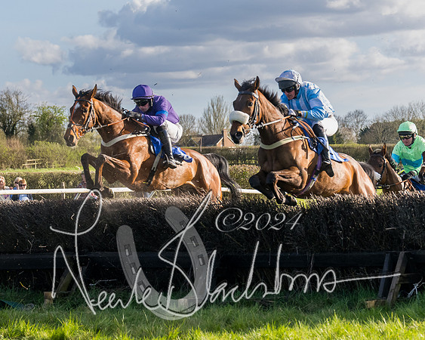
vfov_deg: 9.0
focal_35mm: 172
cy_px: 187
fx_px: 2167
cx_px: 145
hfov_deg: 11.2
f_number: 4
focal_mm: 70
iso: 400
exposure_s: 1/1600
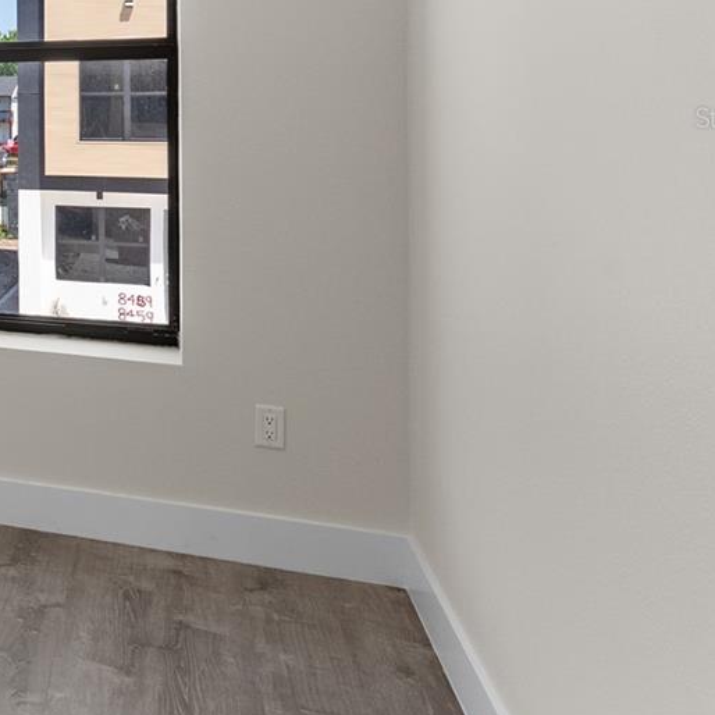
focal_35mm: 45
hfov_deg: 28.2
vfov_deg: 36.0
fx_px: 1052
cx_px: -294
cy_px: 117
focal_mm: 17
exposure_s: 1/50
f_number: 8
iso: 400
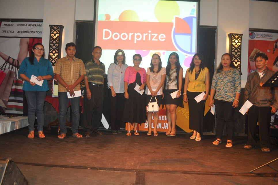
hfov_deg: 62.0
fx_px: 231
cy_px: 92
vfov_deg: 43.5
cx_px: 139
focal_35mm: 30
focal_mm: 20
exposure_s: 1/60
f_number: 3.8
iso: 800
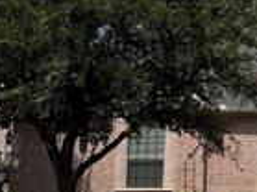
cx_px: 344
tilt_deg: +14.5
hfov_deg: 10.9
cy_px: -179
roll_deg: -0.3
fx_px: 1313
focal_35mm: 177
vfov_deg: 8.0
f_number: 1.78
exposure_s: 1/9091
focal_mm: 6.76
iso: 80
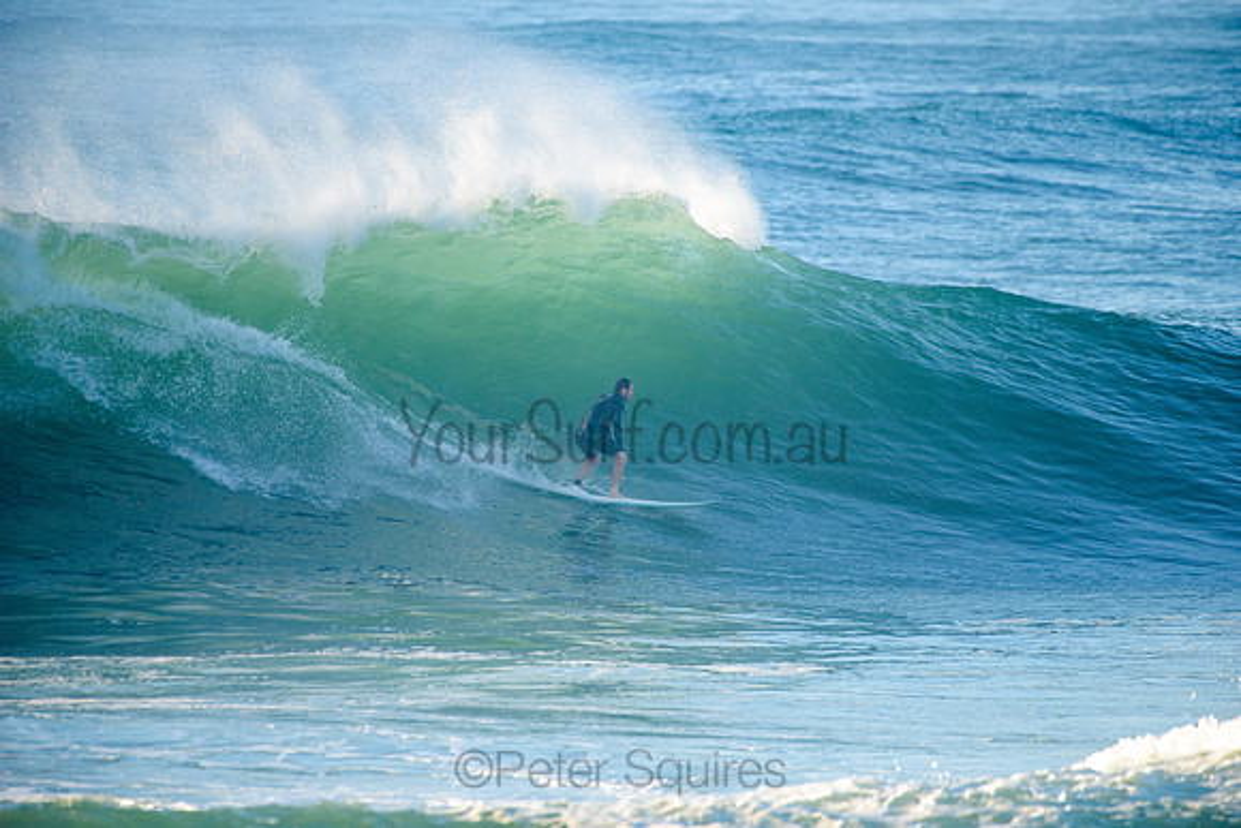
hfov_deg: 4.1
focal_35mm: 500
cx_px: 620
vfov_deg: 2.8
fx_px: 17243
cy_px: 414
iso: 400
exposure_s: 1/1600
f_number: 5.6
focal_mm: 500
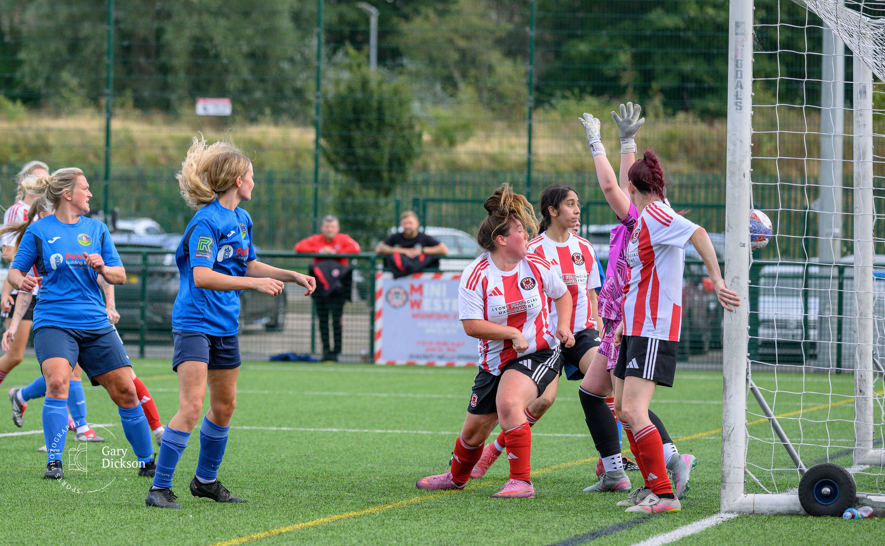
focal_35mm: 255
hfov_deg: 8.2
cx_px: 367
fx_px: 6142
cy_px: 195
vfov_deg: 5.1
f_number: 5
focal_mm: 200
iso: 1250
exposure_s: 1/2000
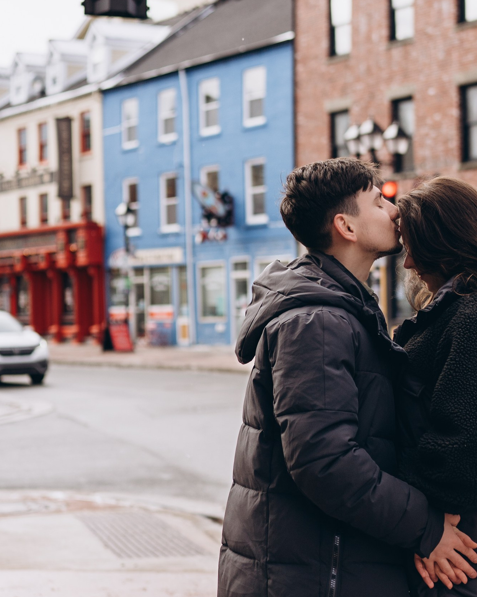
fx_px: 1429
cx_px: 397
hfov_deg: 18.7
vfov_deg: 23.5
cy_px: 355
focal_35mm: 81
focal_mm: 35
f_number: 1.8
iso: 100
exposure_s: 1/2500
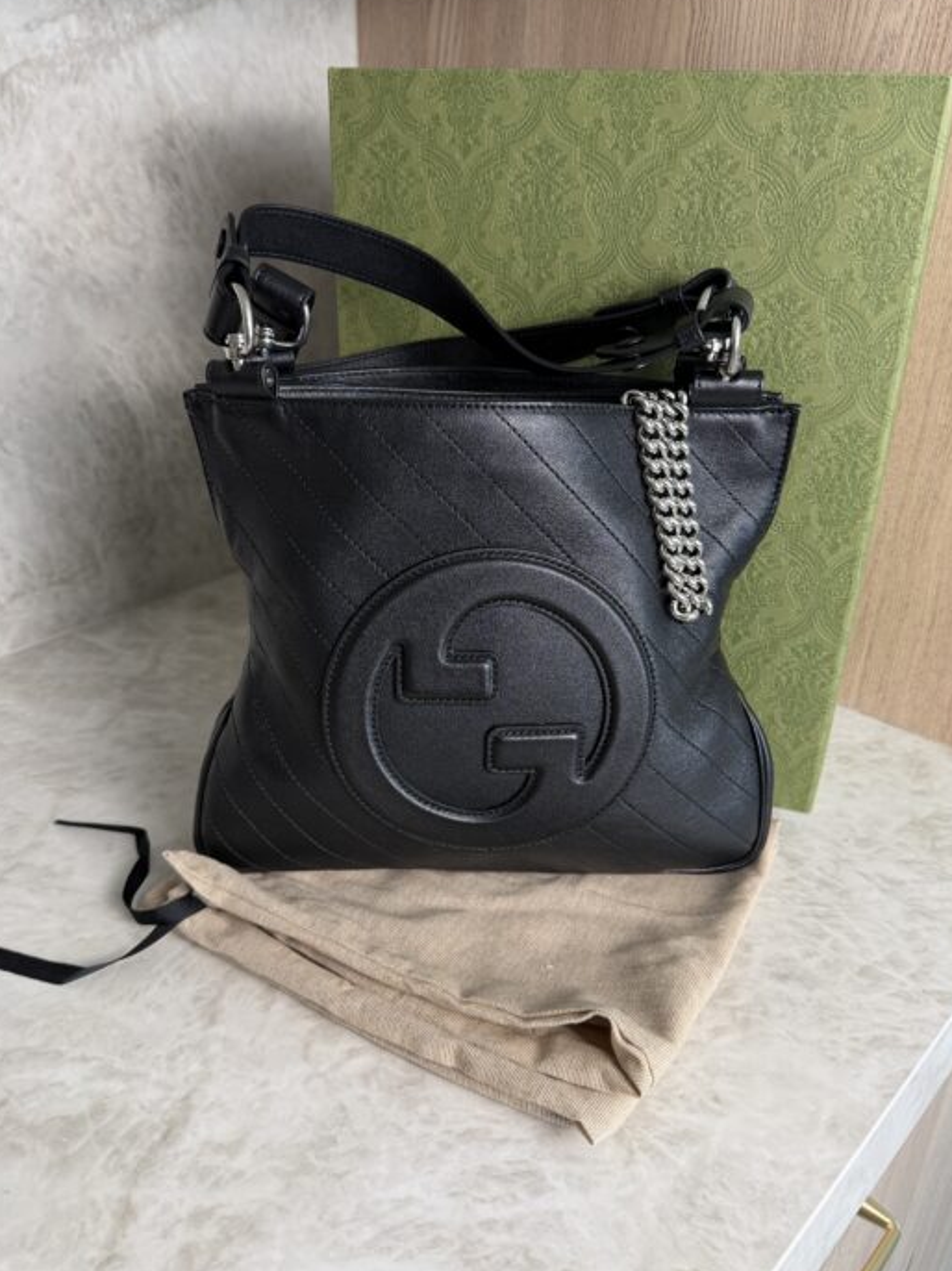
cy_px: 624
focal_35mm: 28
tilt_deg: -27.9
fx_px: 1027
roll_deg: -0.2
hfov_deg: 49.7
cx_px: 456
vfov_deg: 63.5
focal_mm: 6.76
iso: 160
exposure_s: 1/120
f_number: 1.78
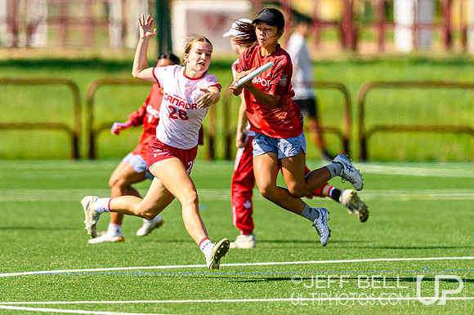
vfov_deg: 1.8
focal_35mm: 746
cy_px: 146
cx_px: 167
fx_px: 9822
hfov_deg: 2.8
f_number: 3.2
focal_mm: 400
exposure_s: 1/1600
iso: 100
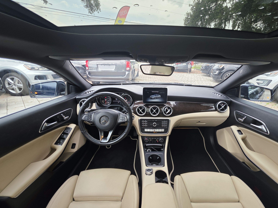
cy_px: 97
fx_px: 120
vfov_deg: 81.6
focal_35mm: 15
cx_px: 152
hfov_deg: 97.9
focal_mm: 2.2
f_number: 1.9
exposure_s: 1/100
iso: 25
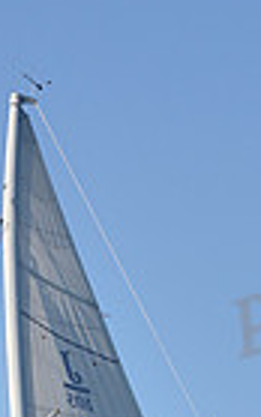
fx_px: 3388
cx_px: 80
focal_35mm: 298
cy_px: 756
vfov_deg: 6.9
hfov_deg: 4.4
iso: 250
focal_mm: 70
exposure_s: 1/800
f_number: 6.3
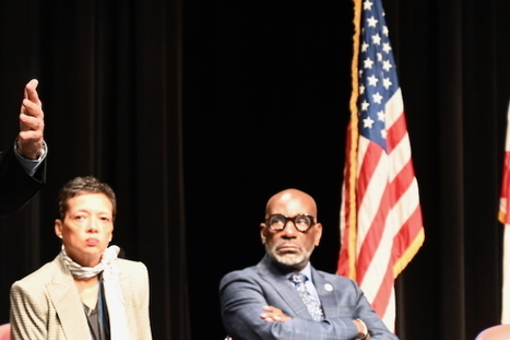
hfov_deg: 13.6
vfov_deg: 9.1
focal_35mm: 150
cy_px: 185
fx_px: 2124
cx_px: 82
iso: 2000
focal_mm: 70
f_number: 4
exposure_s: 1/100
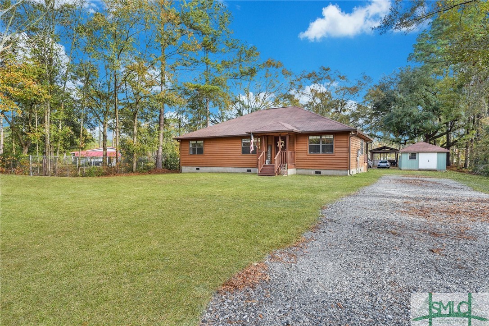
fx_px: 258
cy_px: 163
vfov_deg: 64.5
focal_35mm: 19
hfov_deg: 86.9
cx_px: 244
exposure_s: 1/25
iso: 100
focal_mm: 19
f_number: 11
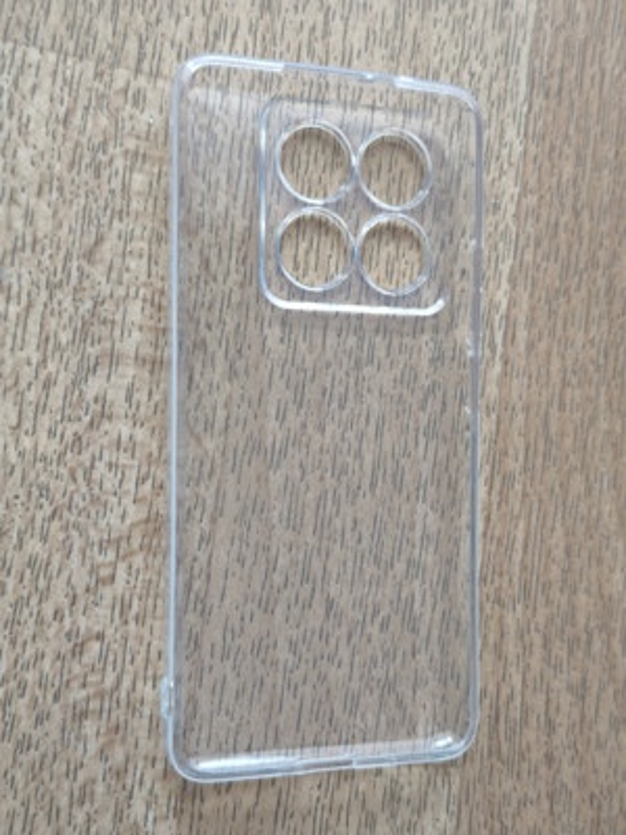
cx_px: 313
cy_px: 418
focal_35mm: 46
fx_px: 1109
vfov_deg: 41.2
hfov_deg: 31.5
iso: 640
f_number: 1.6
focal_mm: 6.57
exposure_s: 1/33.3
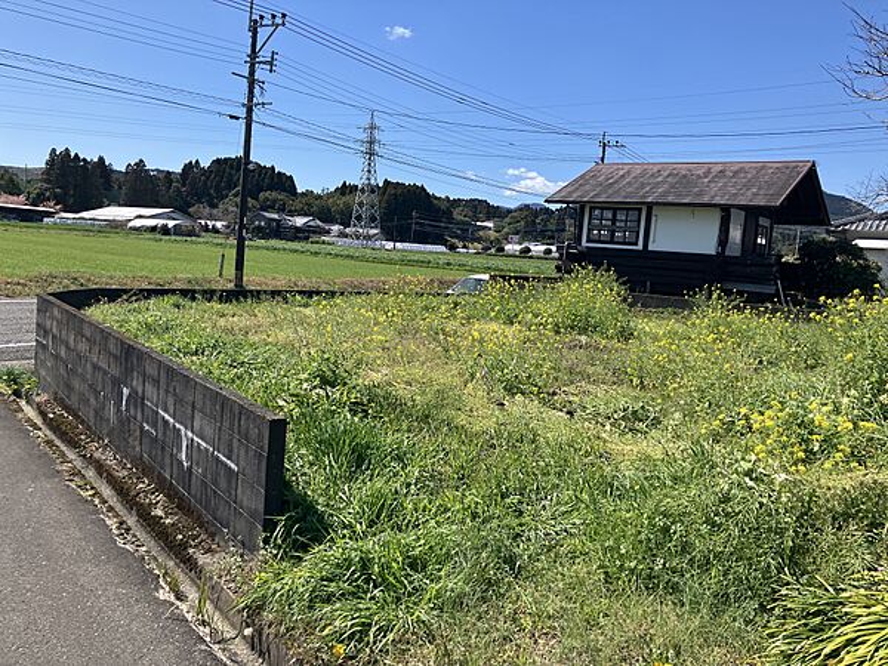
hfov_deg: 63.4
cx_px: 444
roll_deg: -4.1
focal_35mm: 28
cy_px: 333
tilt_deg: -4.6
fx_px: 718
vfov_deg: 49.7
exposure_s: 1/1567
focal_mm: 3.99
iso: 32
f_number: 1.8
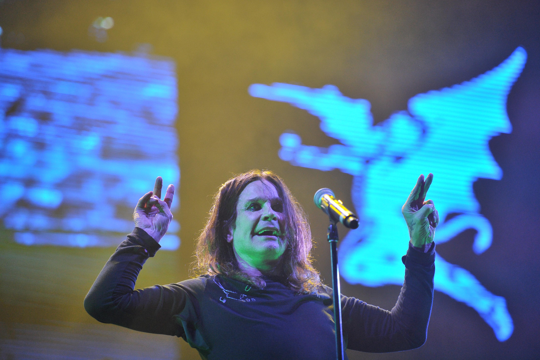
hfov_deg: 12.1
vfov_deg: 8.1
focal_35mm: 170
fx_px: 2548
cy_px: 180
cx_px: 270
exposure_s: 1/1600
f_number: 3.2
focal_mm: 170
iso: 2000
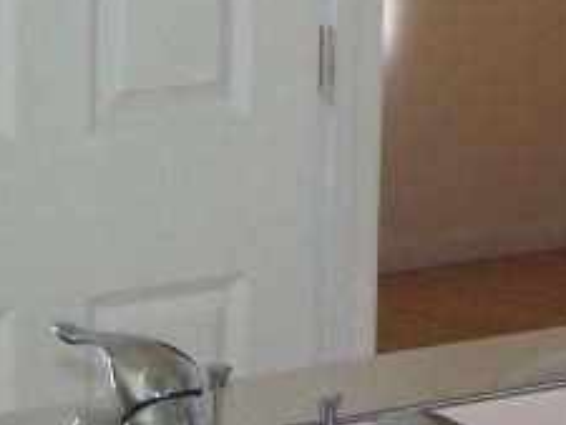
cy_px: -96
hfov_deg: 11.0
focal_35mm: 173
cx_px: 820
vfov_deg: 8.5
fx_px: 2830
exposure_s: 1/60
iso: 80
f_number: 2.8
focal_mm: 6.3
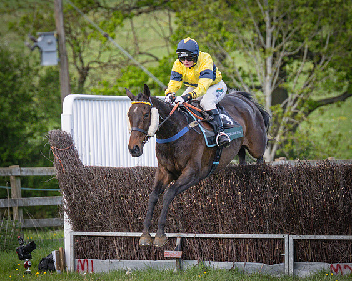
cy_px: 125
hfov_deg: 5.5
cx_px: 232
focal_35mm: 350
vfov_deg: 4.4
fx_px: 3643
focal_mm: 150
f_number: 4
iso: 800
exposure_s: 1/2500
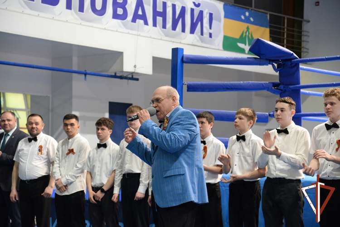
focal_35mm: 82
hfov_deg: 24.8
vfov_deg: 16.7
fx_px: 774
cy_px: 114
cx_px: 170
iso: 3600
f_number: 5
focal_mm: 82
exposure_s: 1/125
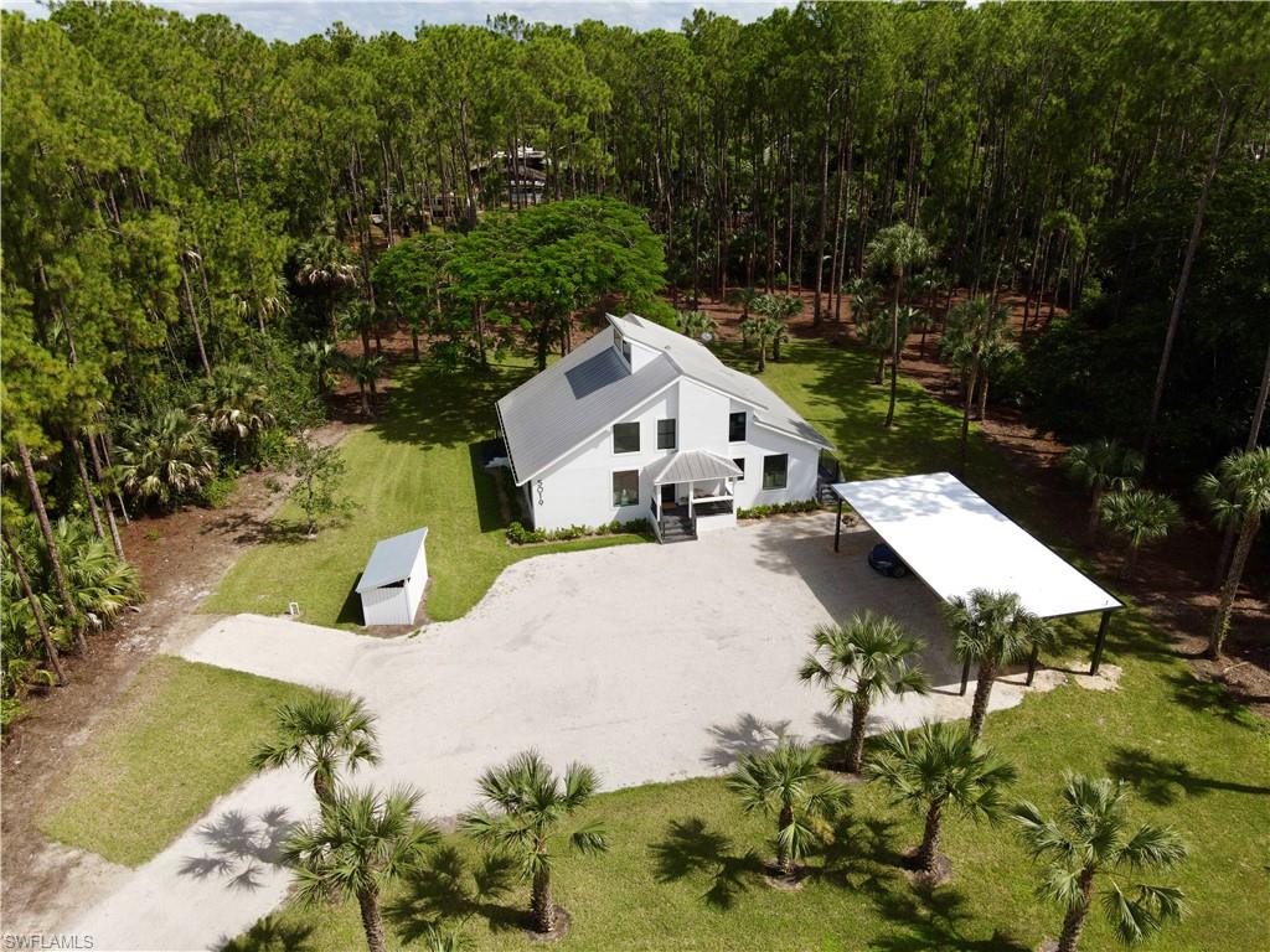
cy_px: 476
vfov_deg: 56.8
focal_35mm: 24
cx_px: 635
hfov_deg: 71.6
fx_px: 881
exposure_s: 1/725
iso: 100
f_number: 2.8
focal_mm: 4.5
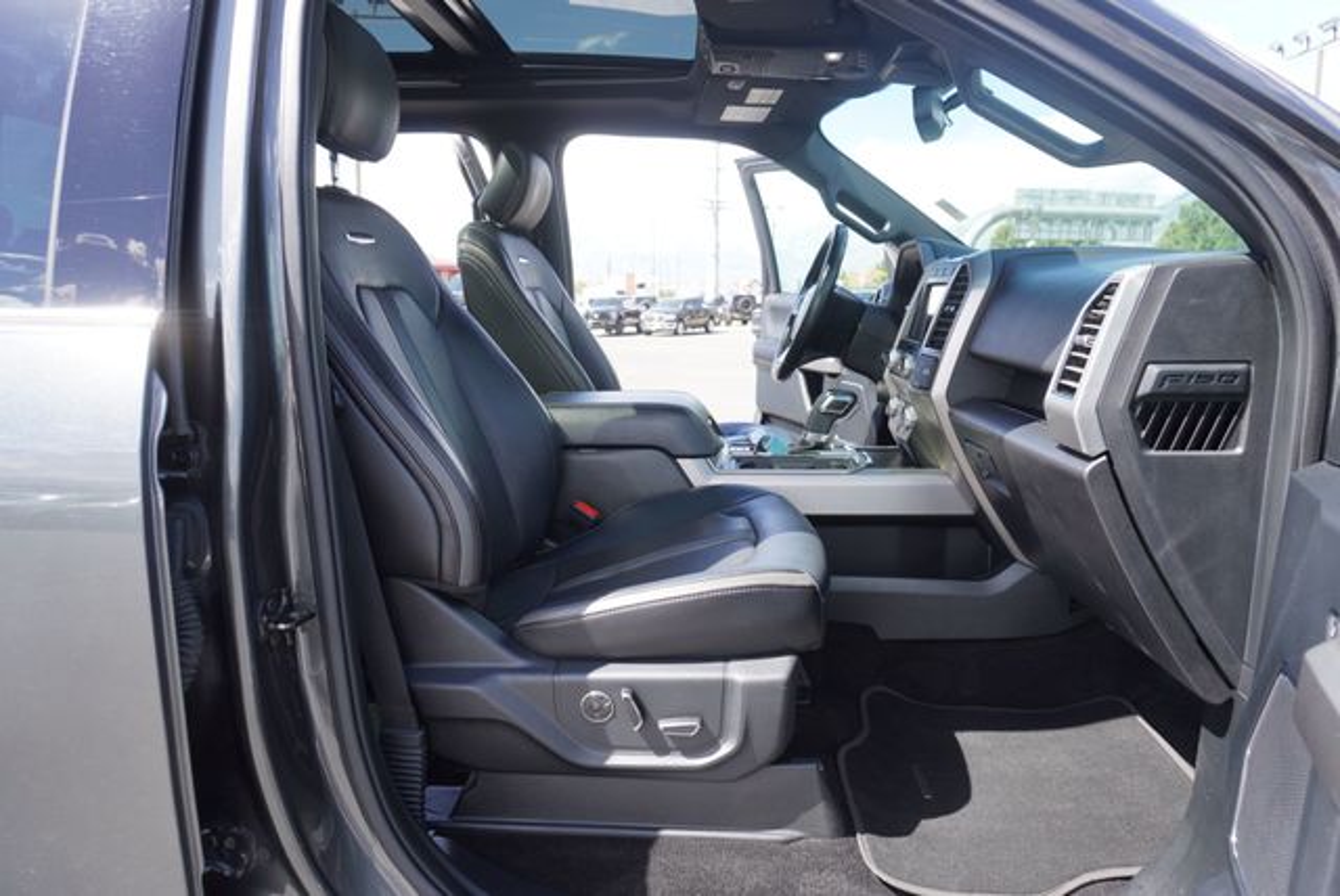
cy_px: 448
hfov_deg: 73.7
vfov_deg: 53.2
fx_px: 894
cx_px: 670
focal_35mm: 24
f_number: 5
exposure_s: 1/100
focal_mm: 16
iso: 100
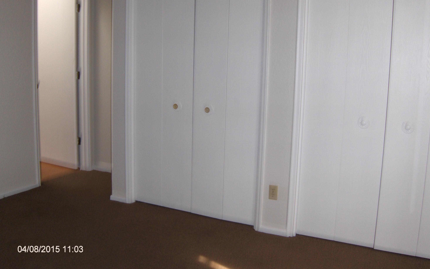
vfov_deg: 33.6
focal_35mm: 38
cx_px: 211
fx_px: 445
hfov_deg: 51.5
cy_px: 120
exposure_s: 1/60
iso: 100
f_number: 2.8
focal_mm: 7.5
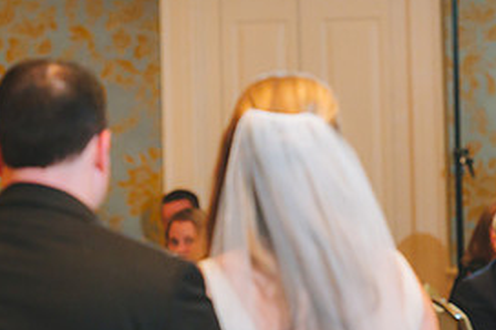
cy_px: 295
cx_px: 361
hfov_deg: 7.7
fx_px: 3676
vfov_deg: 5.1
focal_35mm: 267
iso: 2500
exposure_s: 1/60
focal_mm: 125
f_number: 2.8
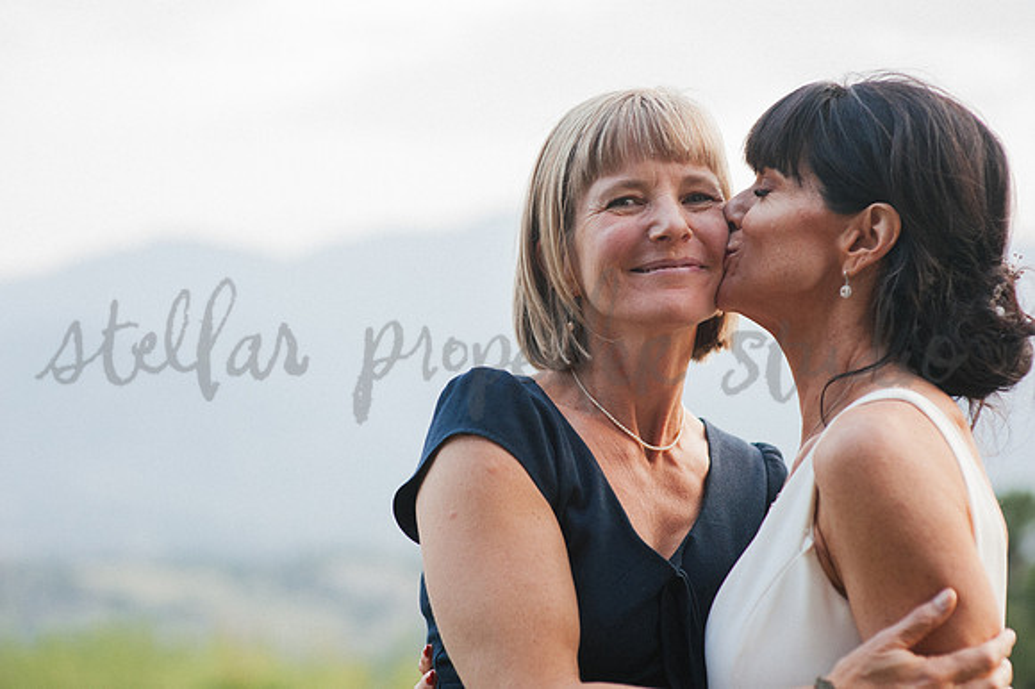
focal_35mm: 85
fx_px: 2442
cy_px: 344
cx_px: 518
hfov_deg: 23.9
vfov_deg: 16.1
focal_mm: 85
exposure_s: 1/640
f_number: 2.5
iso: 2000
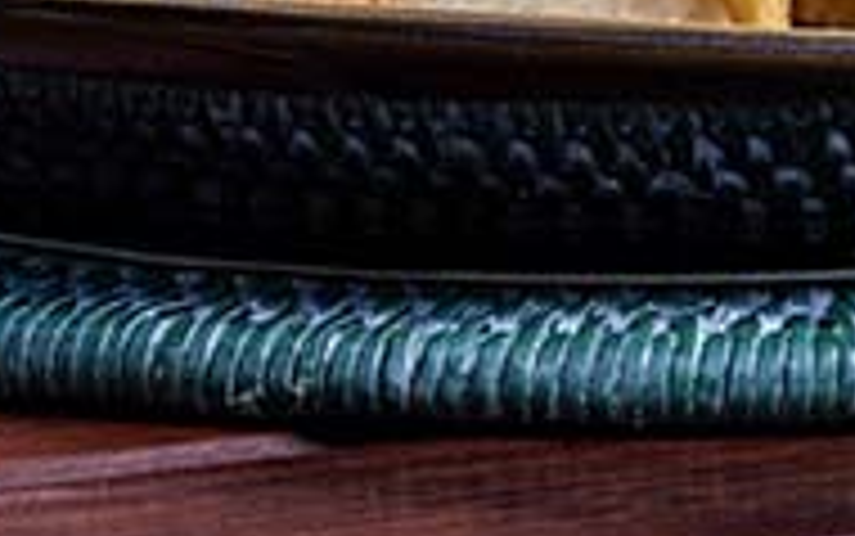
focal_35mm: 371
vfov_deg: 3.5
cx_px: 1156
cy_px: -667
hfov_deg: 5.6
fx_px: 8650
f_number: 10
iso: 500
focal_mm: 72
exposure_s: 1/250
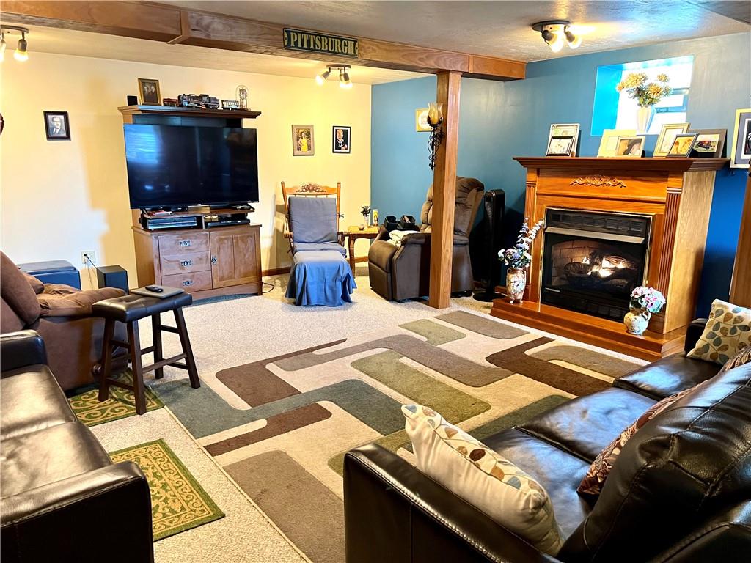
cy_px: 282
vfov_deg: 53.1
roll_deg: -0.4
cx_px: 376
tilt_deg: -13.1
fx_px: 564
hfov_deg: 67.3
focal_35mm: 26
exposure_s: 1/60
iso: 320
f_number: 1.5
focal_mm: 5.7
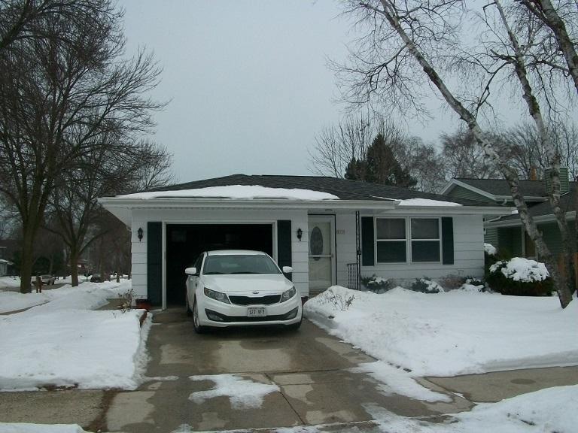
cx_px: 289
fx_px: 568
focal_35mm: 34
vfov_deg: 41.8
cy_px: 216
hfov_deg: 54.0
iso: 80
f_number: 5.5
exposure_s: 1/320
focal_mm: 5.7
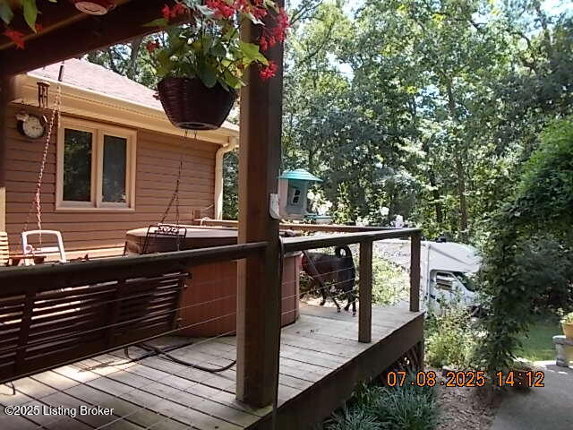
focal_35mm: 26
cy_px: 215
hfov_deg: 67.3
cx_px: 286
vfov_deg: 53.1
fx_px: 430
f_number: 3.2
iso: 80
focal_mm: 4.6
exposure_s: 1/160
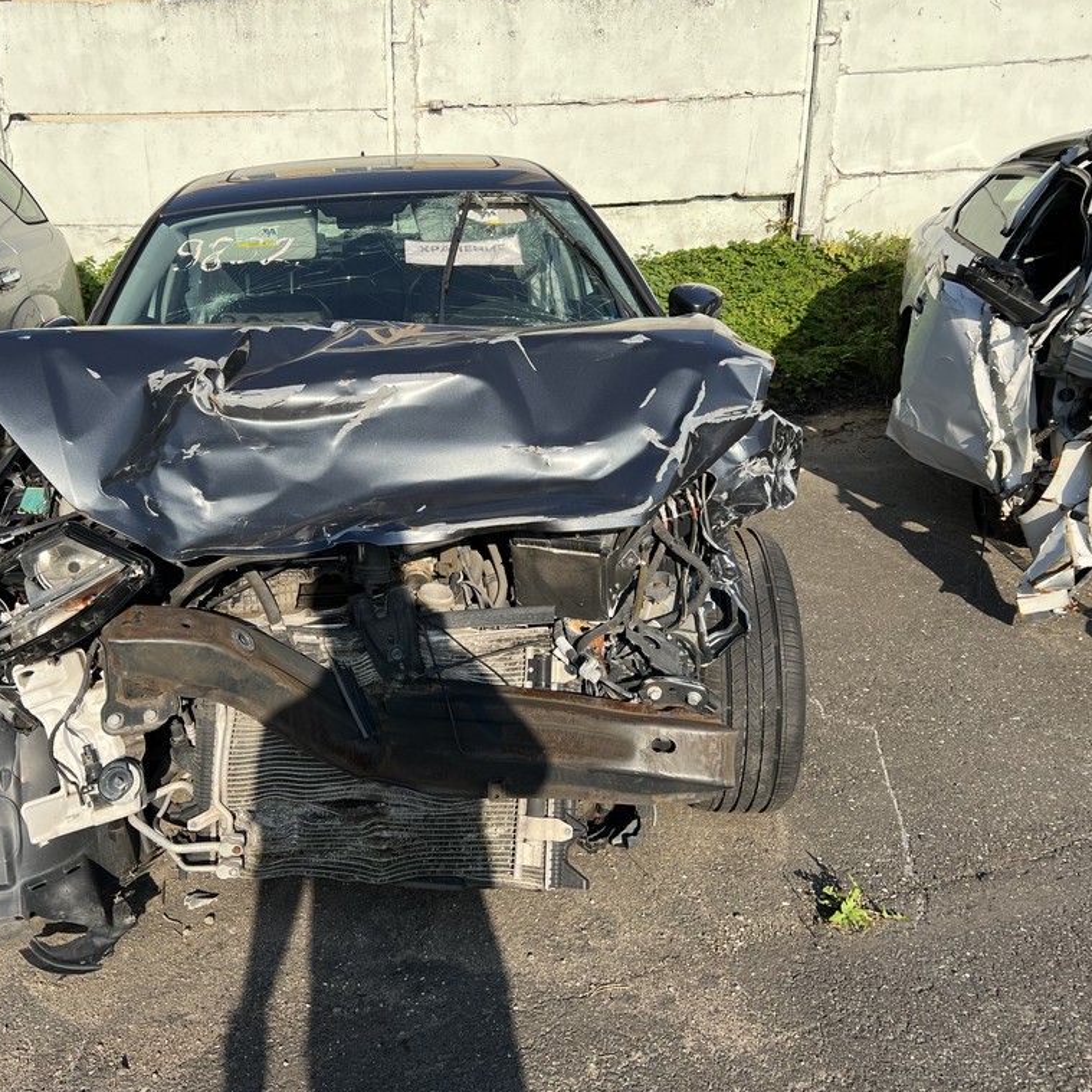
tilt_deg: -15.7
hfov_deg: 51.7
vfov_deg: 52.5
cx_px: 380
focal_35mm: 31
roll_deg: +3.4
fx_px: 1106
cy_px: 548
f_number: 1.5
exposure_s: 1/2571
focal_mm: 5.7
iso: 50
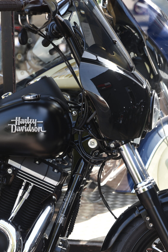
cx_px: 53
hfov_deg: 12.9
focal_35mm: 106
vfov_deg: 19.2
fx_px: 741
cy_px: 160
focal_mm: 70
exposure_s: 1/80
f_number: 4.5
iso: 100
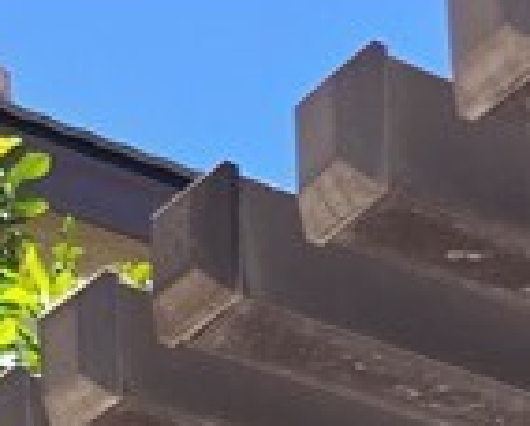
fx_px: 2545
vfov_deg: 6.7
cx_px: 620
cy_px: 1872
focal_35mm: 162
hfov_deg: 11.7
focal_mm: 6.3
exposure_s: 1/490
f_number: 1.7
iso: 12
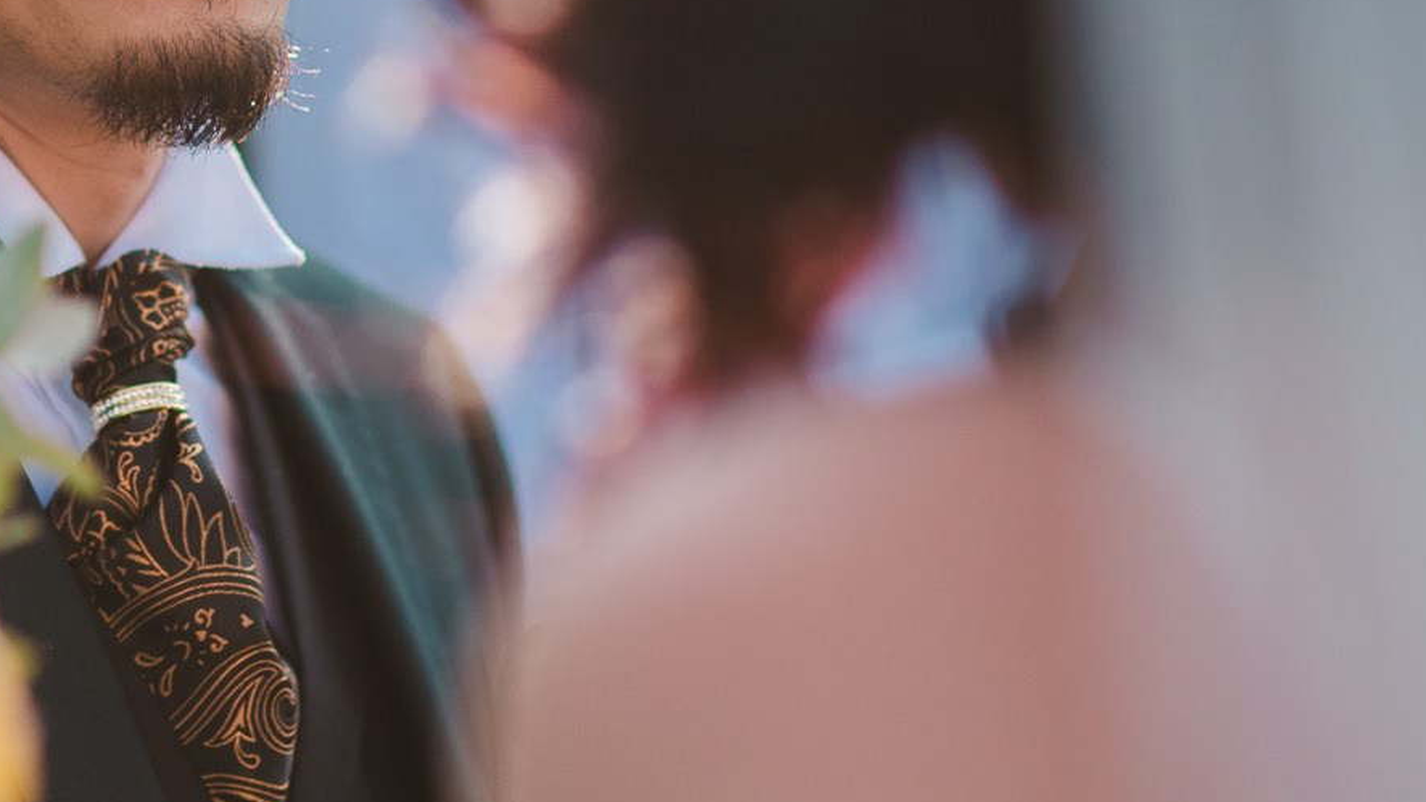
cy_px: 7
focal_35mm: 206
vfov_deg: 5.9
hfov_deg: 10.4
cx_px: 84
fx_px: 7788
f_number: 2.5
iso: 80
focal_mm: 85
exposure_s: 1/4000
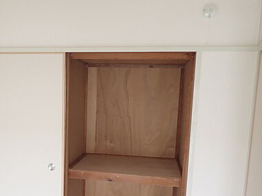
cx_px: 88
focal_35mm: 42
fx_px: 318
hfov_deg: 44.2
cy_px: 149
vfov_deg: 33.6
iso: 100
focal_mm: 4.5
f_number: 2
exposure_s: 1/60
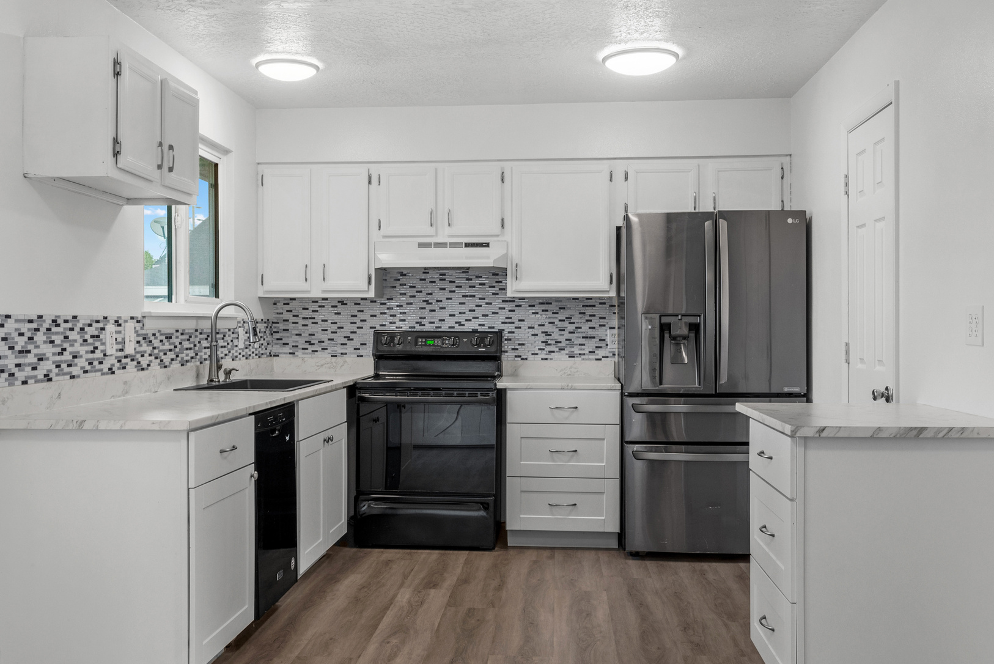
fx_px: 939
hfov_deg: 55.7
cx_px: 469
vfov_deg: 38.9
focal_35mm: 34
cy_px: 320
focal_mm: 27
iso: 500
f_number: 8
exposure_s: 1/2.5
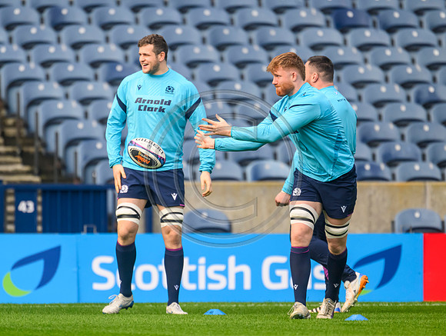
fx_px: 11406
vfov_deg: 1.7
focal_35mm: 884
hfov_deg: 2.2
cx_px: 203
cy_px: 169
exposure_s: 1/1600
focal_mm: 784
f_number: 5.6
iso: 2500
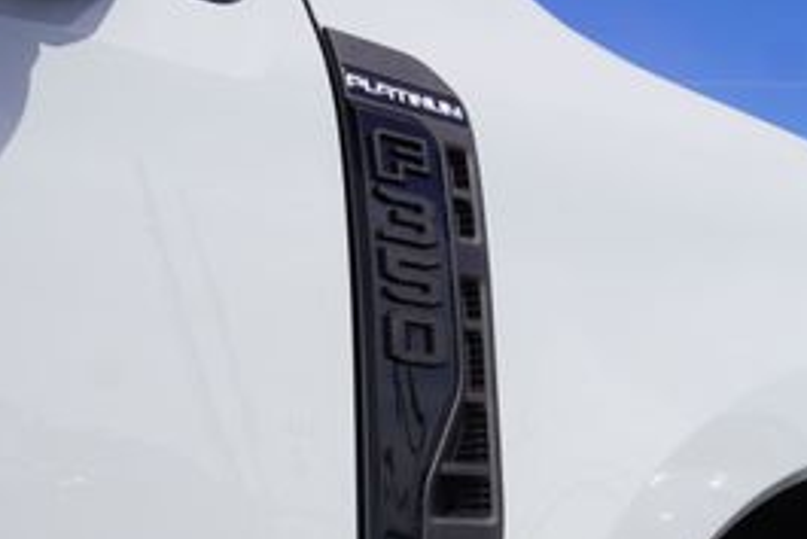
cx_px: 533
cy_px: 646
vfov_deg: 17.1
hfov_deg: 26.4
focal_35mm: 76
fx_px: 1709
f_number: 8
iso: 100
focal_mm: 21
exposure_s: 1/250
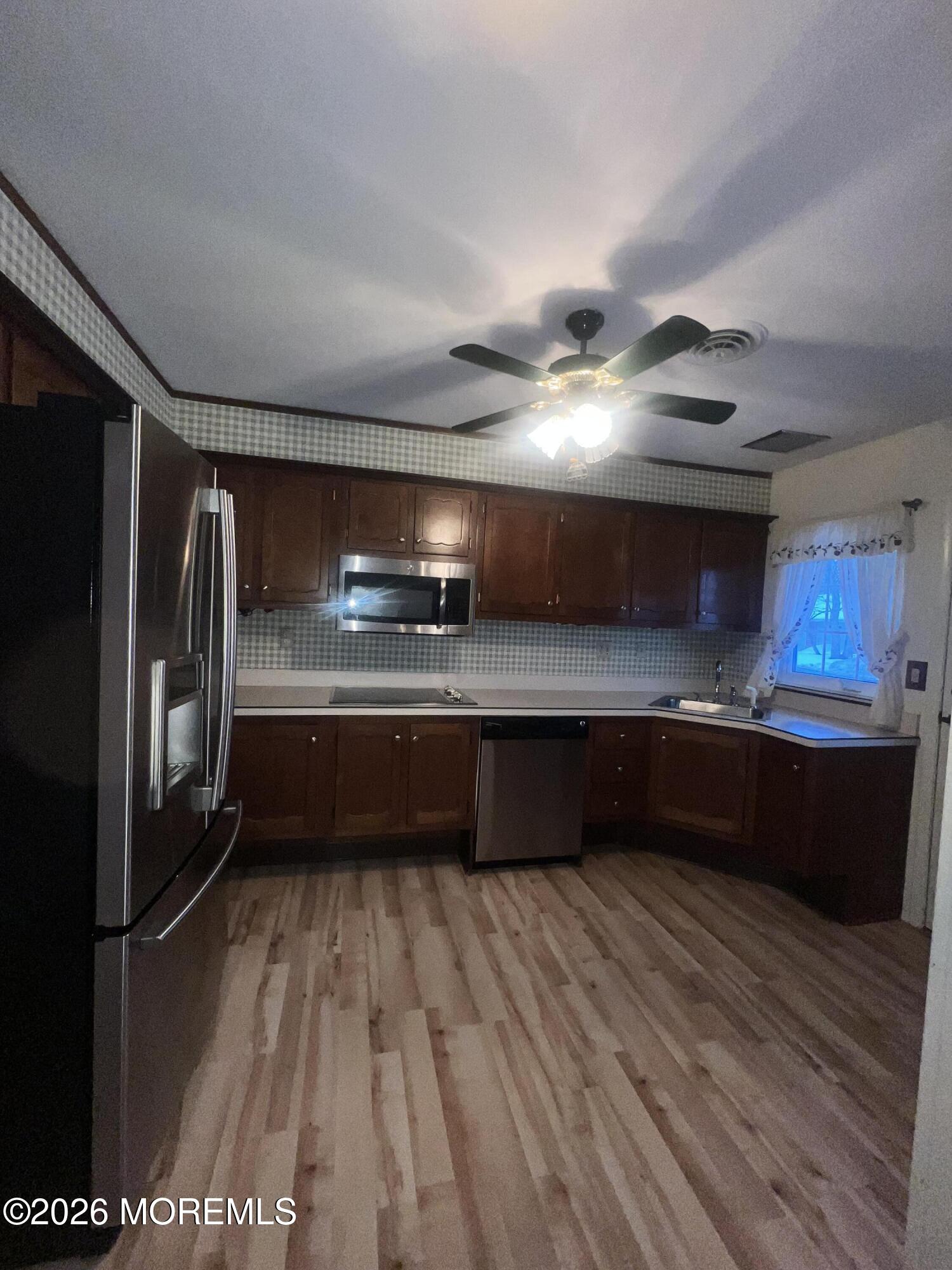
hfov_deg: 89.9
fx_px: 477
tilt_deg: -1.9
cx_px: 476
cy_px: 635
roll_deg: -3.1
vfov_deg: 106.2
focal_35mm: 13
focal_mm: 1.57
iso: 64
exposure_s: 1/102
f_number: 1.8
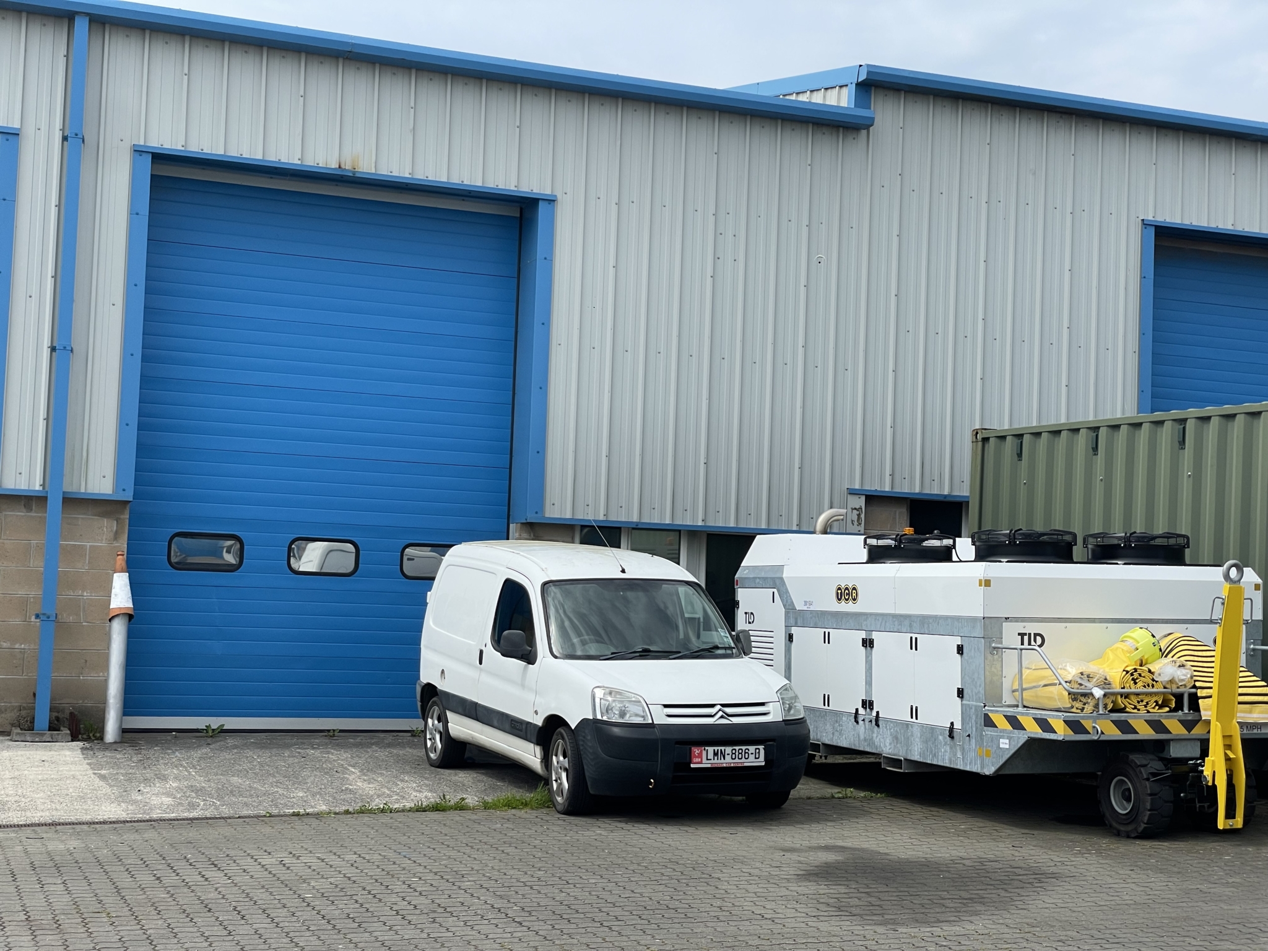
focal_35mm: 52
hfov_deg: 36.8
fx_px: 1905
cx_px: 634
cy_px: 476
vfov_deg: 28.0
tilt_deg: +3.4
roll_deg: -2.5
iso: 25
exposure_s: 1/1653
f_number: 2
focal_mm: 6
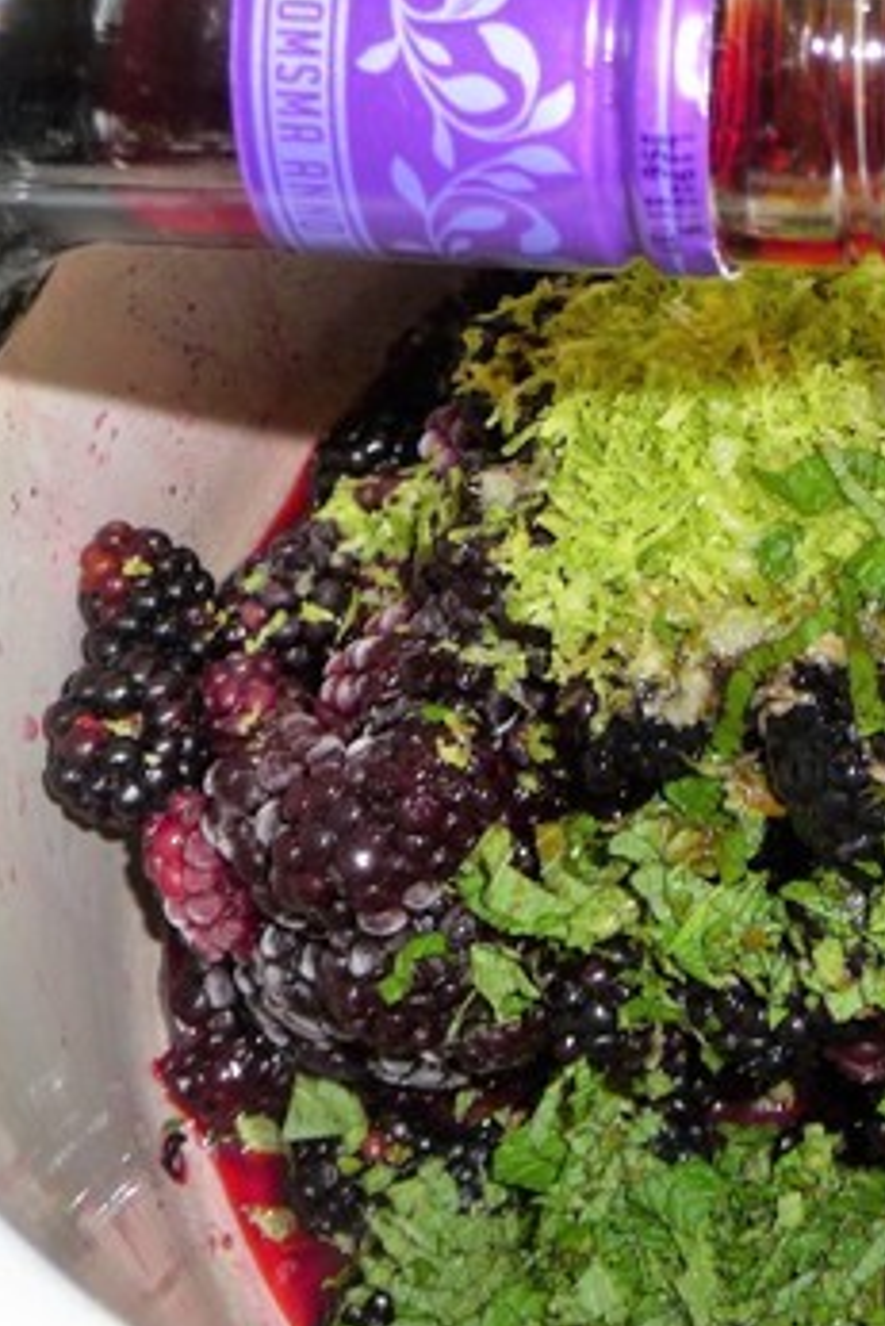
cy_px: 479
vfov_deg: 27.6
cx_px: 1011
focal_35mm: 73
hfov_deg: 17.9
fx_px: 2689
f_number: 3.8
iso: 100
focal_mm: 6.3
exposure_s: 1/30
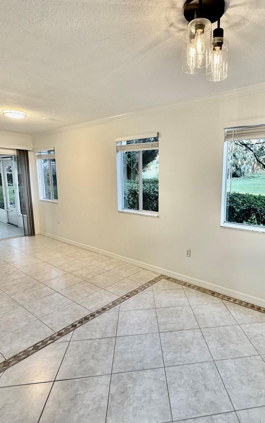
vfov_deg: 85.1
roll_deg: -1.1
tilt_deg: -8.9
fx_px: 231
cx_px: 172
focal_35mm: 20
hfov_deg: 58.6
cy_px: 212
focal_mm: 2.22
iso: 250
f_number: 2.2
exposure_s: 1/60
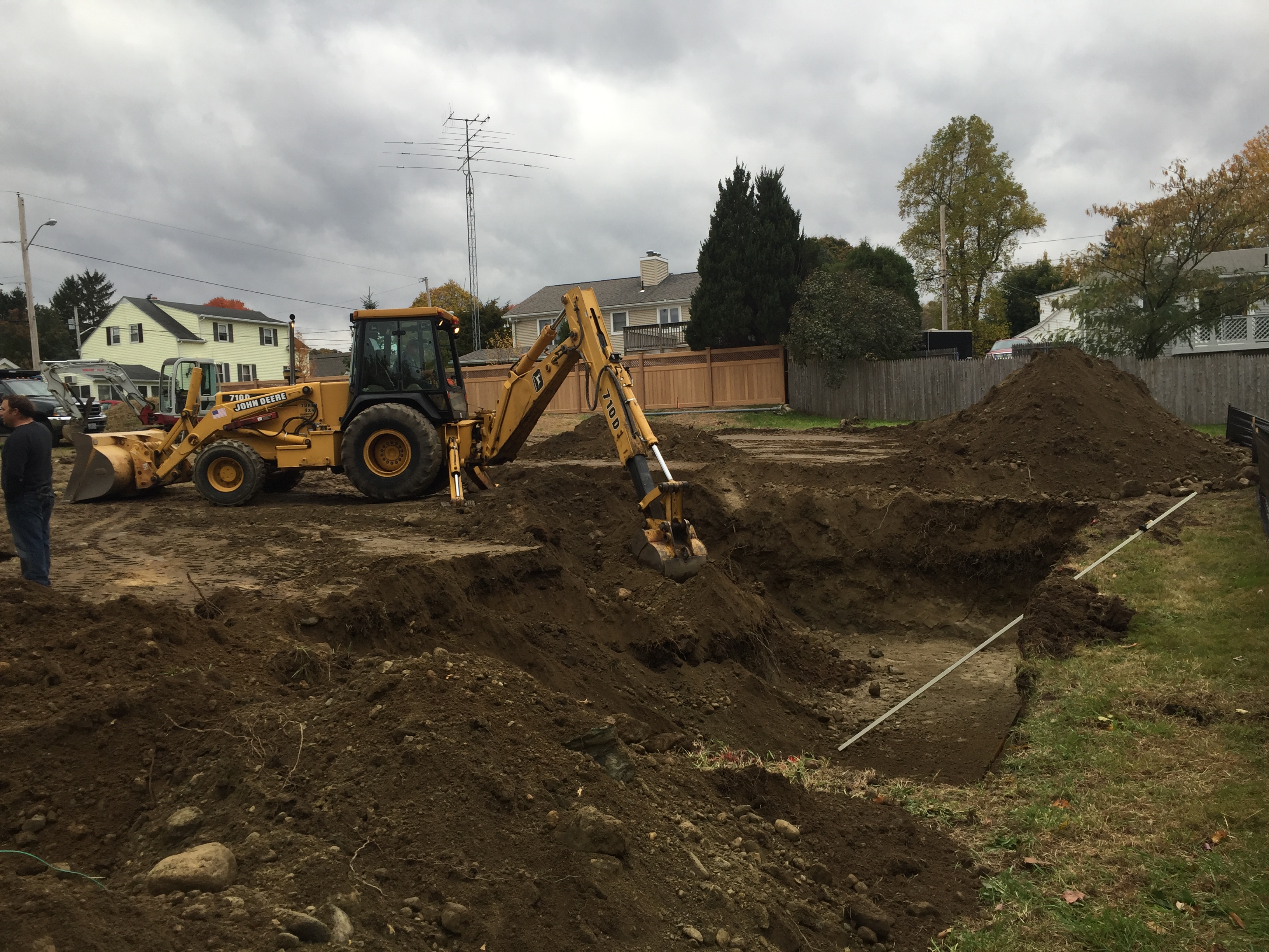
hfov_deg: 61.7
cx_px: 634
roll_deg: +0.9
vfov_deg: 48.2
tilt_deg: +0.2
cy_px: 476
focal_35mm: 29
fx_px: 1063
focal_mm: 4.15
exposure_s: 1/293
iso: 32
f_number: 2.2
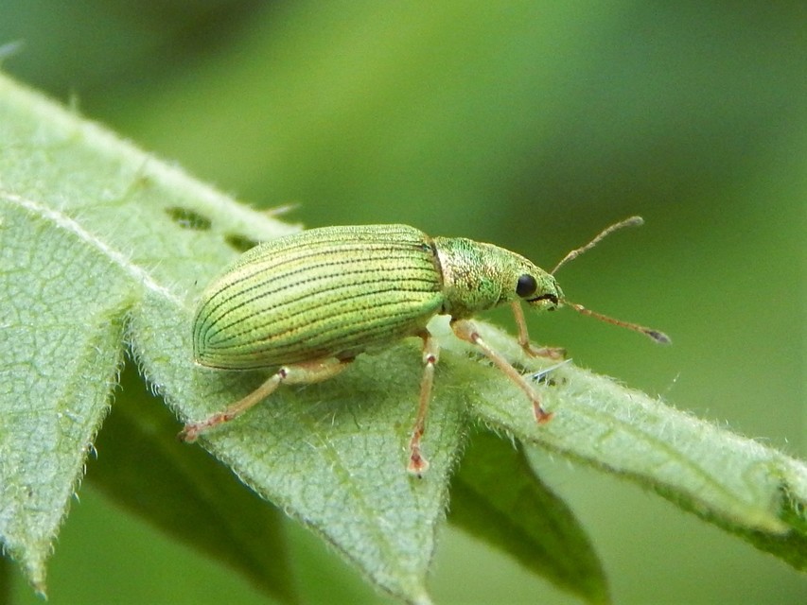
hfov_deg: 17.3
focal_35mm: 114
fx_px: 2658
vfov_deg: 13.0
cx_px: 404
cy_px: 302
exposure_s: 1/80
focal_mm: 20.5
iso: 400
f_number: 4.6
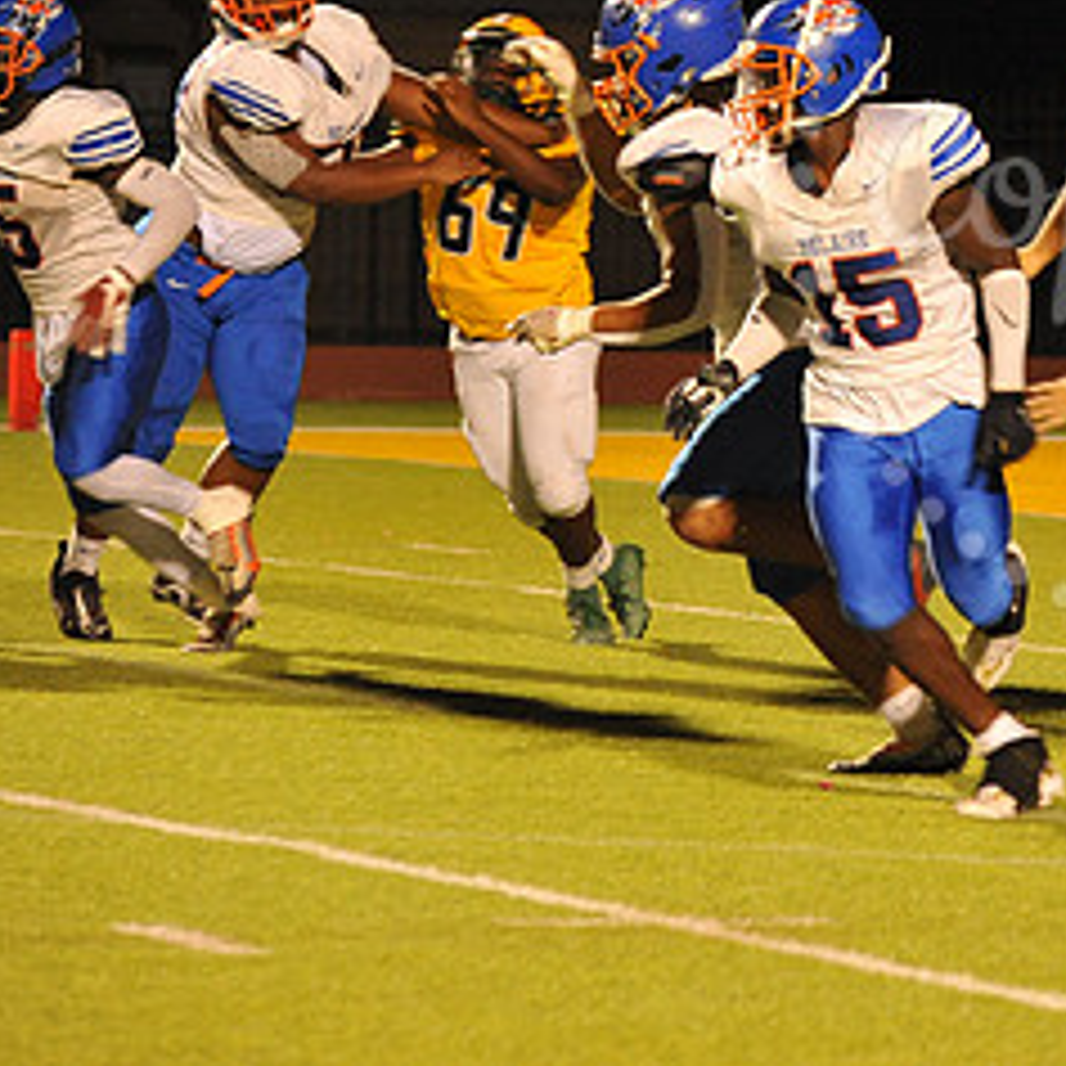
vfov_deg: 5.0
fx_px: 12299
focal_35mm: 353
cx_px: 1219
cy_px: 202
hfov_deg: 4.9
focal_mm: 170
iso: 3200
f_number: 5.6
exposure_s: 1/160
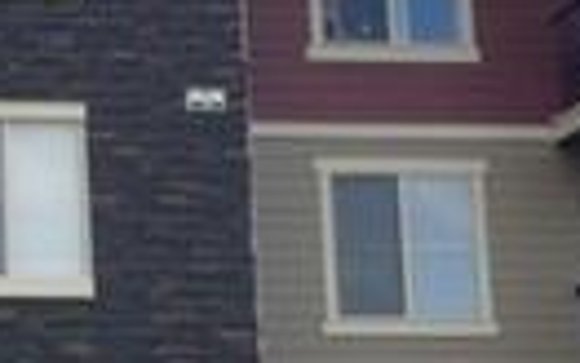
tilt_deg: +8.8
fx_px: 2372
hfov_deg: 13.5
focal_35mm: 150
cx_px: -168
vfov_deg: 8.7
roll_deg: +1.8
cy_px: 416
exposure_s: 1/1412
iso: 32
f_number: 2.2
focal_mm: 4.15
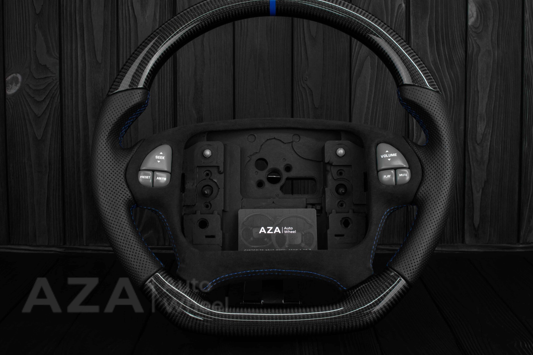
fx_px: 837
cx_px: 275
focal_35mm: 57
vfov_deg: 24.0
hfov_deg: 35.3
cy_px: 169
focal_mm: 35
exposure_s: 1/125
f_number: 6.3
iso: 500
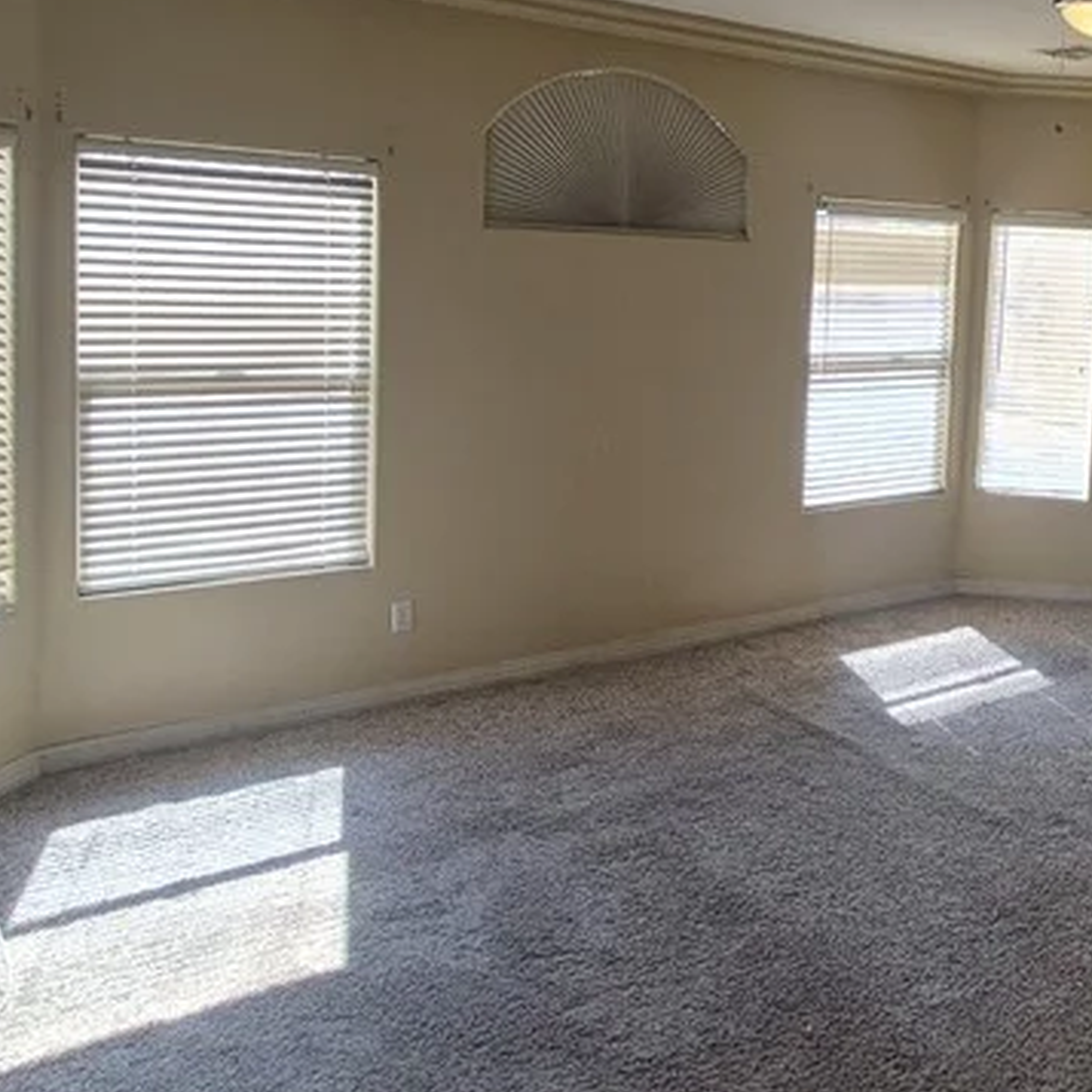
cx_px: 960
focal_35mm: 33
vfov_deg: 48.4
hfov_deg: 45.6
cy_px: 318
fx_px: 1178
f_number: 2.2
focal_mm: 1.74
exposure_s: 1/120
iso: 50
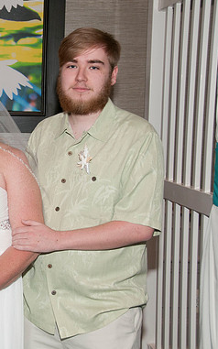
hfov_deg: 16.0
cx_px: -27
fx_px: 751
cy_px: 175
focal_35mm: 79
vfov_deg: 26.2
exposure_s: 1/60
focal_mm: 34
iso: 400
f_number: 5.6
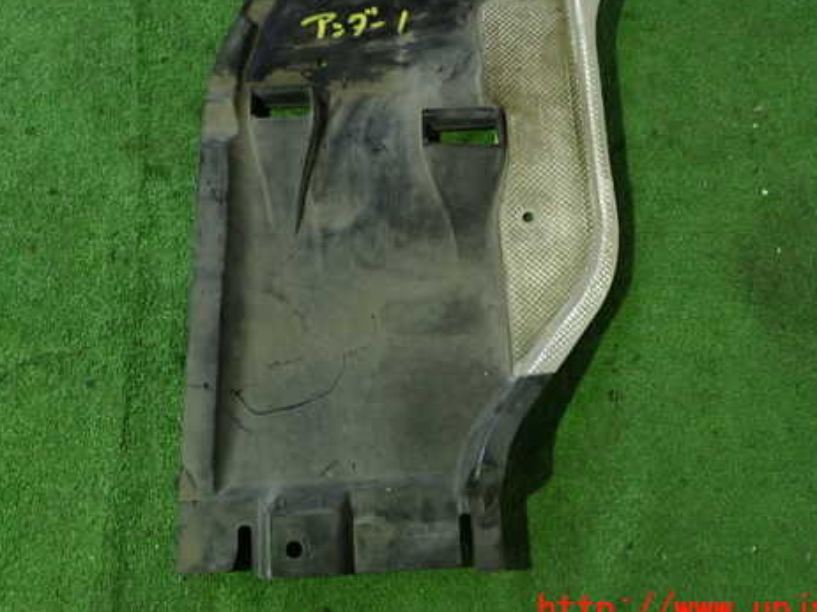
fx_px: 920
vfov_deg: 36.6
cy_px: 235
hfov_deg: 47.9
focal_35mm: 39
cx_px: 407
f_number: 2.3
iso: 400
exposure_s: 1/30
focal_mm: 5.4
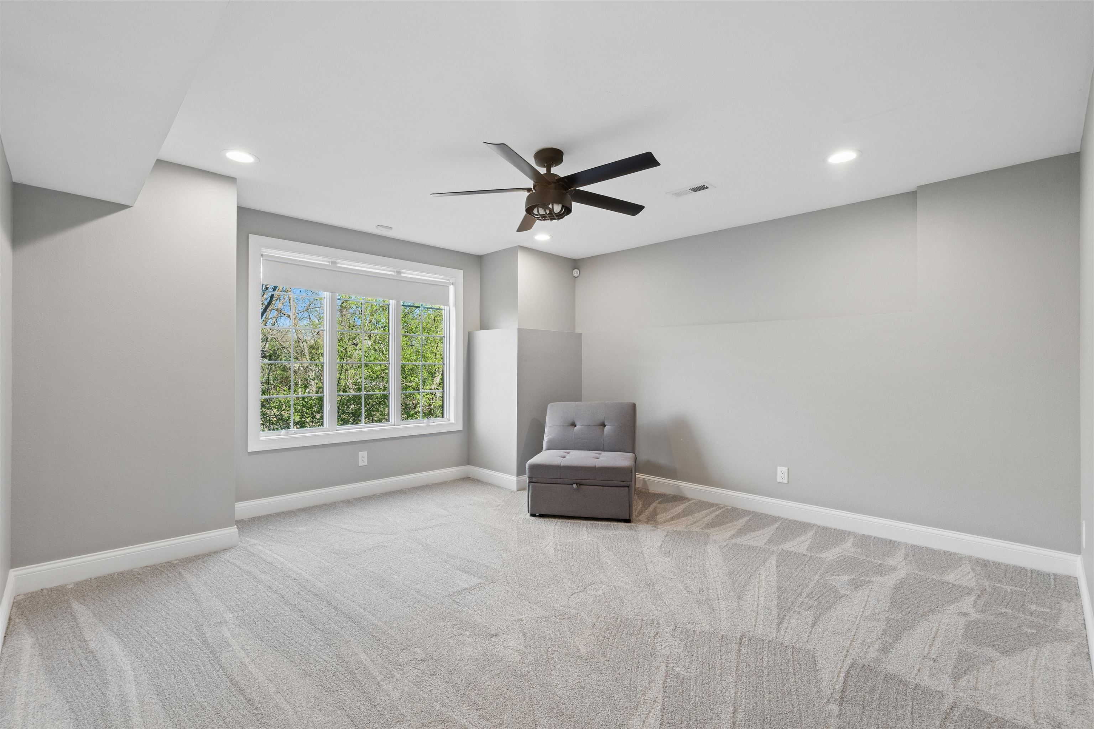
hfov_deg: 96.7
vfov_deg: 73.7
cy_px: 364
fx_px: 486
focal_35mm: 16
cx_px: 547
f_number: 10
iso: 800
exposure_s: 1/20
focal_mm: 16
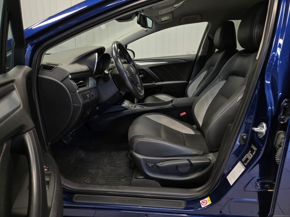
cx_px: 145
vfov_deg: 58.9
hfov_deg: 73.9
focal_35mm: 23
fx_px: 193
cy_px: 108
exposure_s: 1/100
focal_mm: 5.4
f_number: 1.8
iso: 200
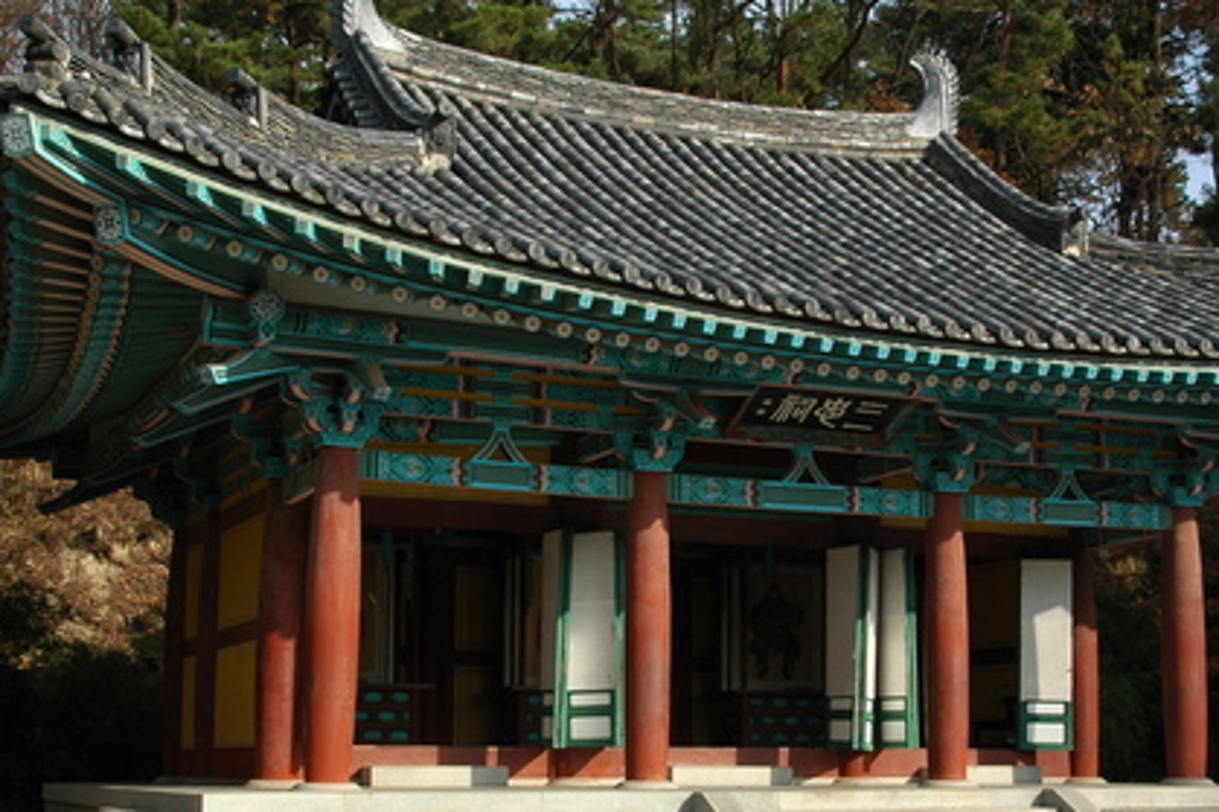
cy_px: 566
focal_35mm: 60
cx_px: 708
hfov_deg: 33.3
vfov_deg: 22.5
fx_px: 2031
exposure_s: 1/500
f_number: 6.3
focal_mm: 24
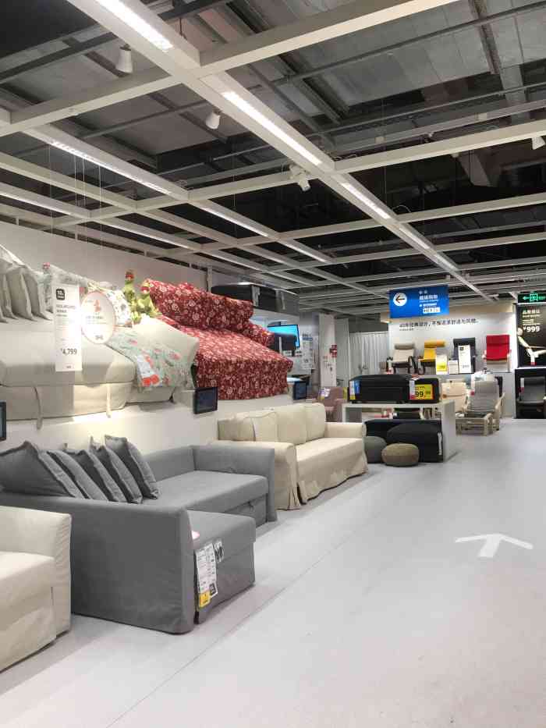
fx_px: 589
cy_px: 364
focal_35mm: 28
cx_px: 273
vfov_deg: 63.4
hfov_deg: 49.8
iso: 32
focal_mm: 3.99
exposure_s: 1/33
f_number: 1.8
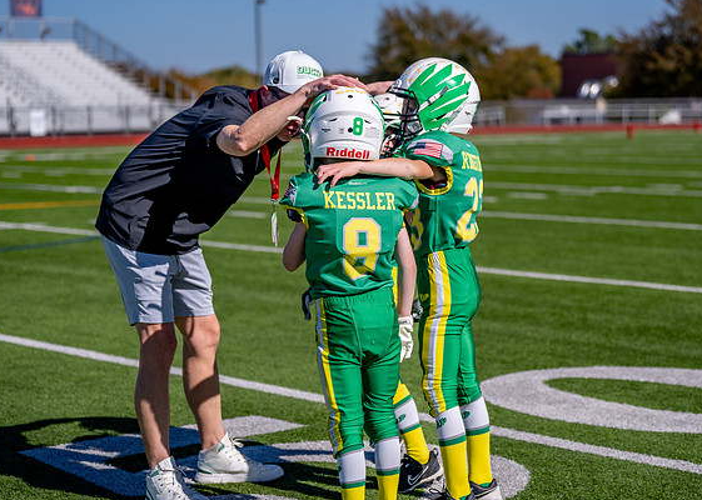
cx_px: 360
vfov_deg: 16.4
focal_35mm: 87
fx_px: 1734
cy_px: 224
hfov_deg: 22.9
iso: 160
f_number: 2.8
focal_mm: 70
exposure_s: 1/6400
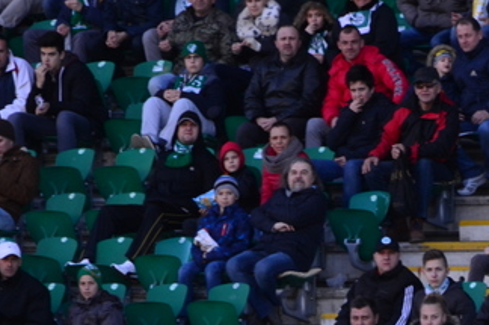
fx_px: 11868
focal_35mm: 875
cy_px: 437
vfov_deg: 1.6
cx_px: 622
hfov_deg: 2.4
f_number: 5.3
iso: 400
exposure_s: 1/500
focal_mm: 210
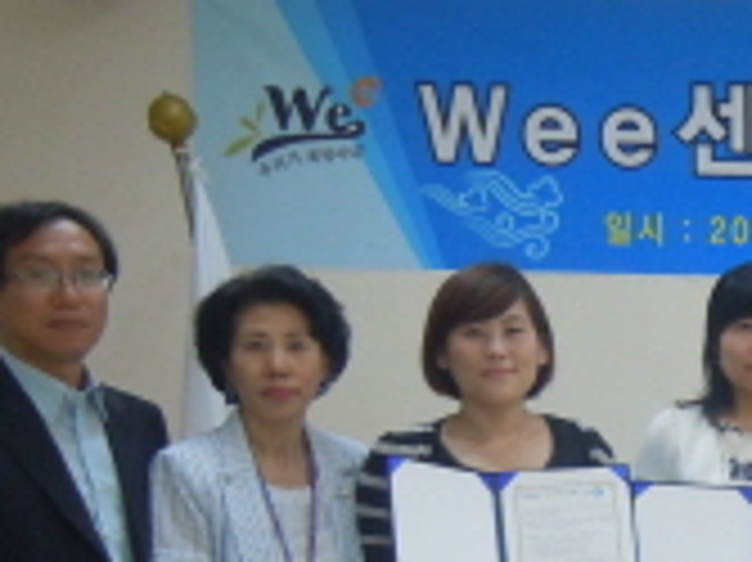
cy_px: 582
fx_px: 1954
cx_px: 950
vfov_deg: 16.0
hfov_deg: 20.1
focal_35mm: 90
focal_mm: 5.4
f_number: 3.5
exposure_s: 1/60
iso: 250
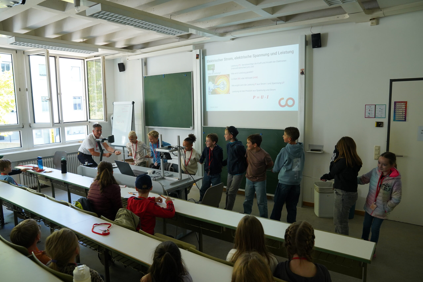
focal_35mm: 25
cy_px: 141
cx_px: 212
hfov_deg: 71.5
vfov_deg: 51.3
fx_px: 294
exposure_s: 1/200
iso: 1600
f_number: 5
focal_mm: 25
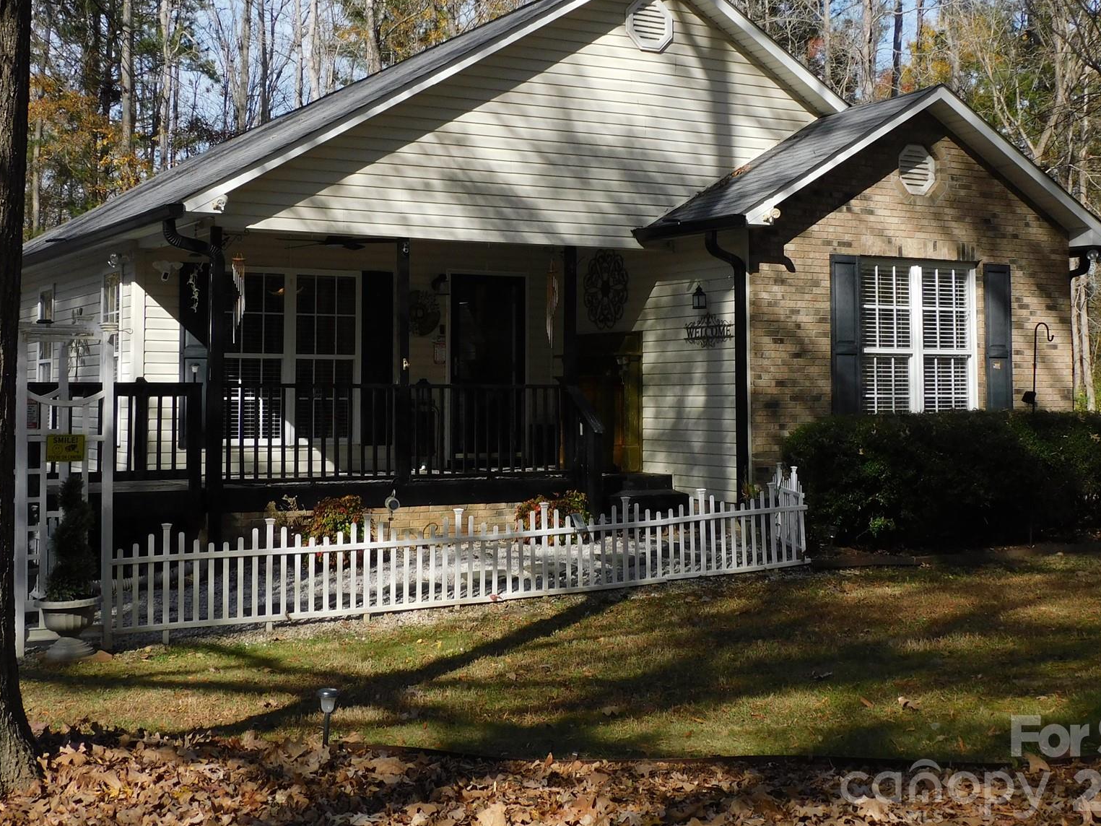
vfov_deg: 30.7
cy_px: 296
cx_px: 510
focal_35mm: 47
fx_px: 1495
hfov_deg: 40.4
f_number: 3.8
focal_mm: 6.3
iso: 125
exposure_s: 1/1000
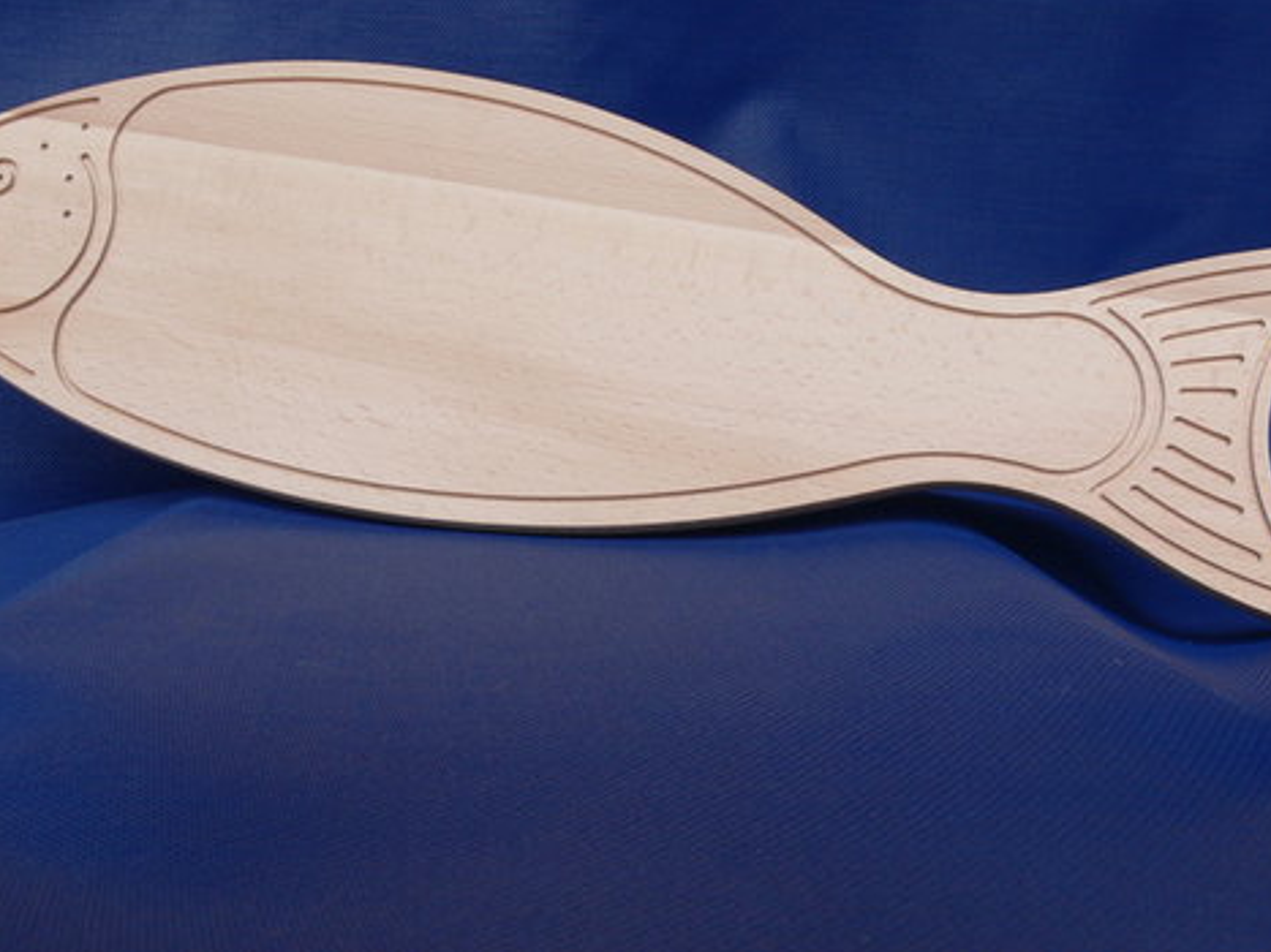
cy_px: 343
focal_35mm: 45
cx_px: 593
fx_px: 1652
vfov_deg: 32.0
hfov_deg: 42.1
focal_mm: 7.4
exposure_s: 1/125
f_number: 5.6
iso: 80
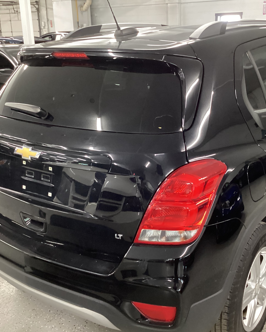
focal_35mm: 41
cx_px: 154
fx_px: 403
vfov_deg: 44.8
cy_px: 166
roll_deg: +0.9
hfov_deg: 36.4
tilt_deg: -19.4
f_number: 2.4
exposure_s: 1/30
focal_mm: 3.3
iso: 500
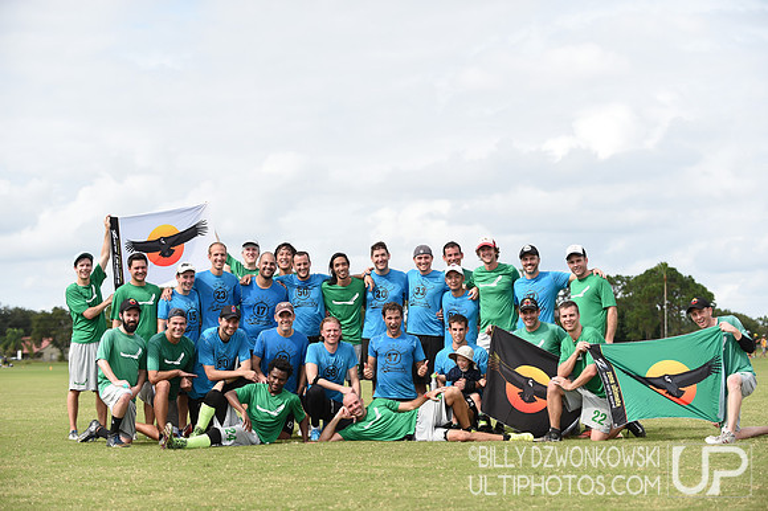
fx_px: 1663
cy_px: 256
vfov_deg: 17.5
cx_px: 384
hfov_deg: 26.0
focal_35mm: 78
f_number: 4.5
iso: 100
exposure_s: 1/800
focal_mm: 78
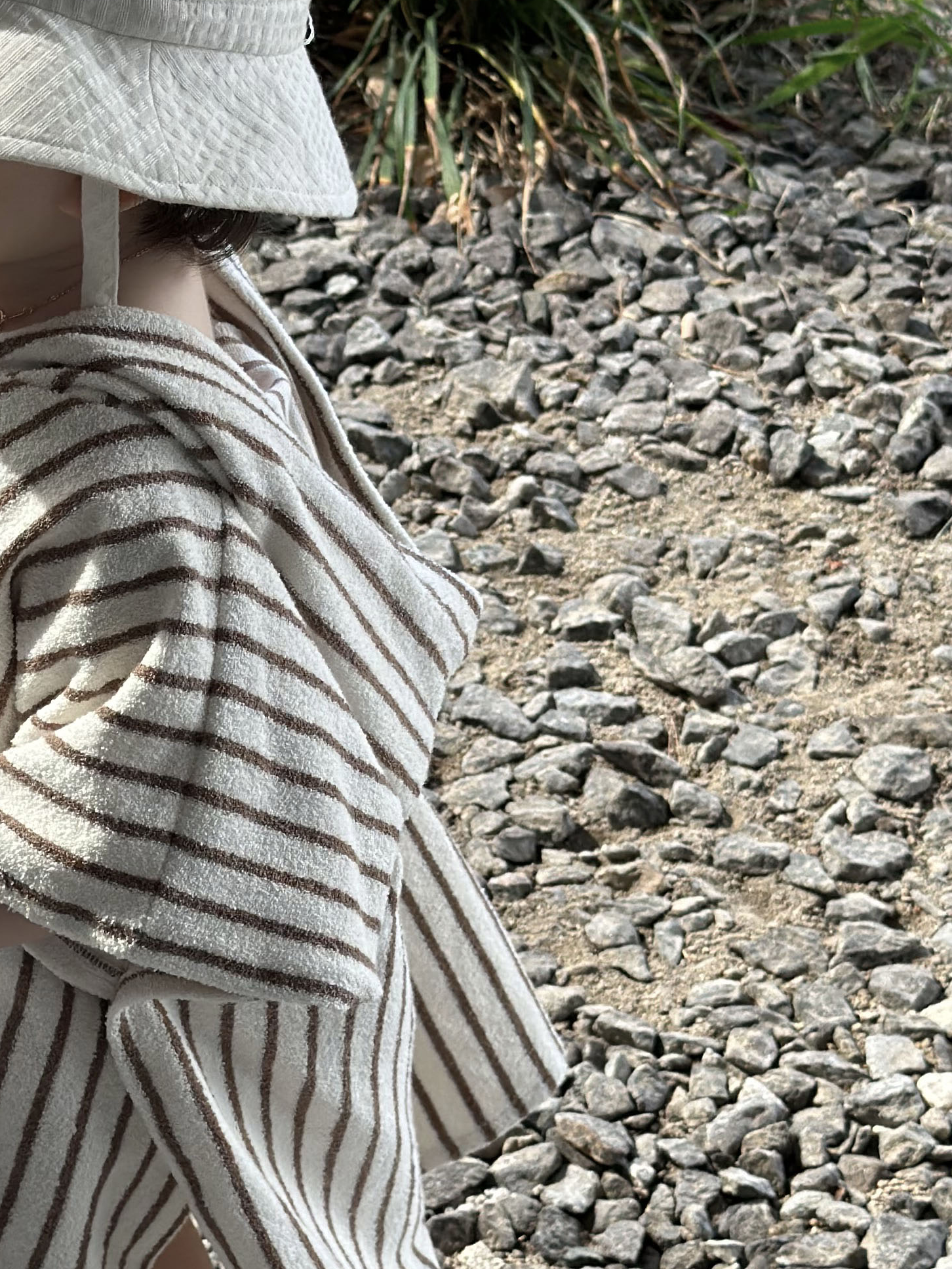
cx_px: 302
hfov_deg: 14.8
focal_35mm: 100
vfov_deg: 19.6
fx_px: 3666
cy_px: 631
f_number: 1.78
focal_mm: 6.86
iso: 80
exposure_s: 1/473
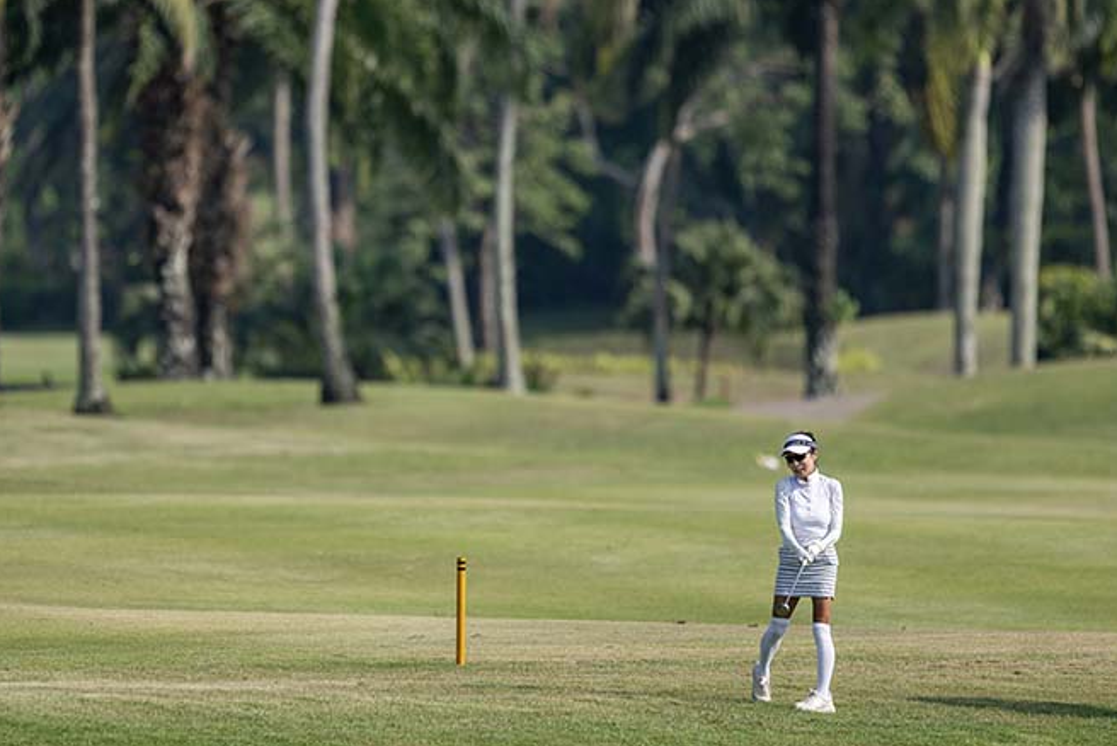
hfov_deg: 3.5
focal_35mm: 585
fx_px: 18158
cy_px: 347
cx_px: 375
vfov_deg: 2.4
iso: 180
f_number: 2.8
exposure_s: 1/2500
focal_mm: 400
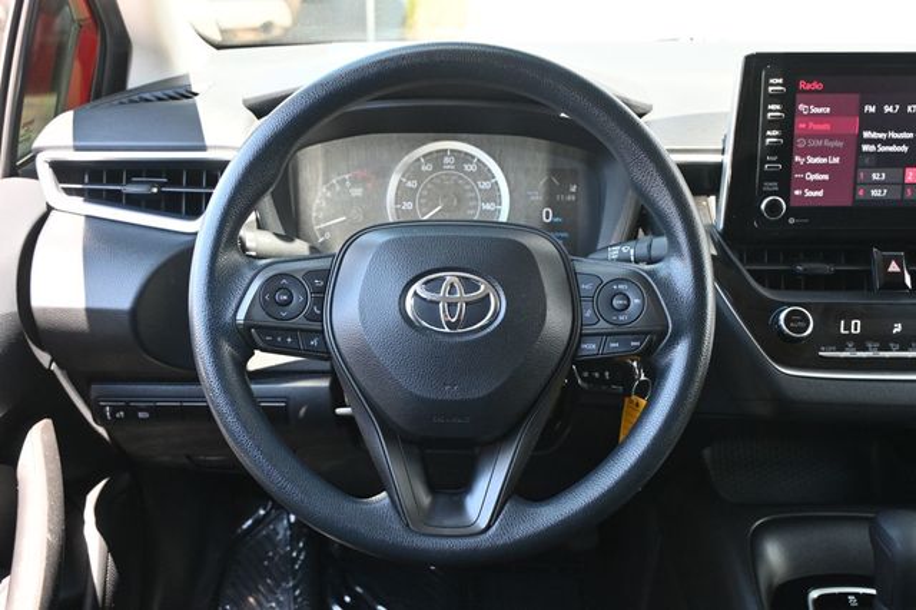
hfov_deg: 47.2
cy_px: 305
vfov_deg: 32.4
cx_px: 458
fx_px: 1049
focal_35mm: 41
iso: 1000
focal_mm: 27.5
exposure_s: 1/125
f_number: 4.5
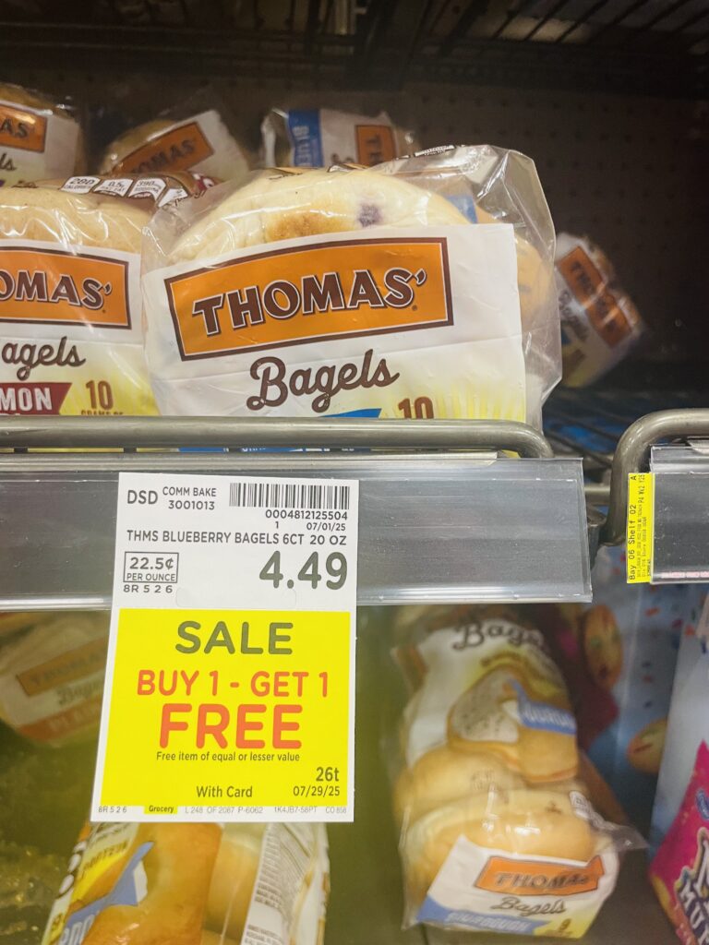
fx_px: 710
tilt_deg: -16.1
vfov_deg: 67.3
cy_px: 472
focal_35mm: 26
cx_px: 354
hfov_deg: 53.1
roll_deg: -0.6
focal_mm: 4.2
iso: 125
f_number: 1.6
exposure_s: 1/42
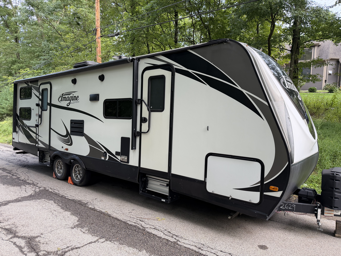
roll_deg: -3.3
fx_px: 236
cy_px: 128
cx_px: 170
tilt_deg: -2.8
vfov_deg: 56.8
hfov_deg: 71.6
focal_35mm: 24
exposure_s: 1/183
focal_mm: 6.76
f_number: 1.78
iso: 125
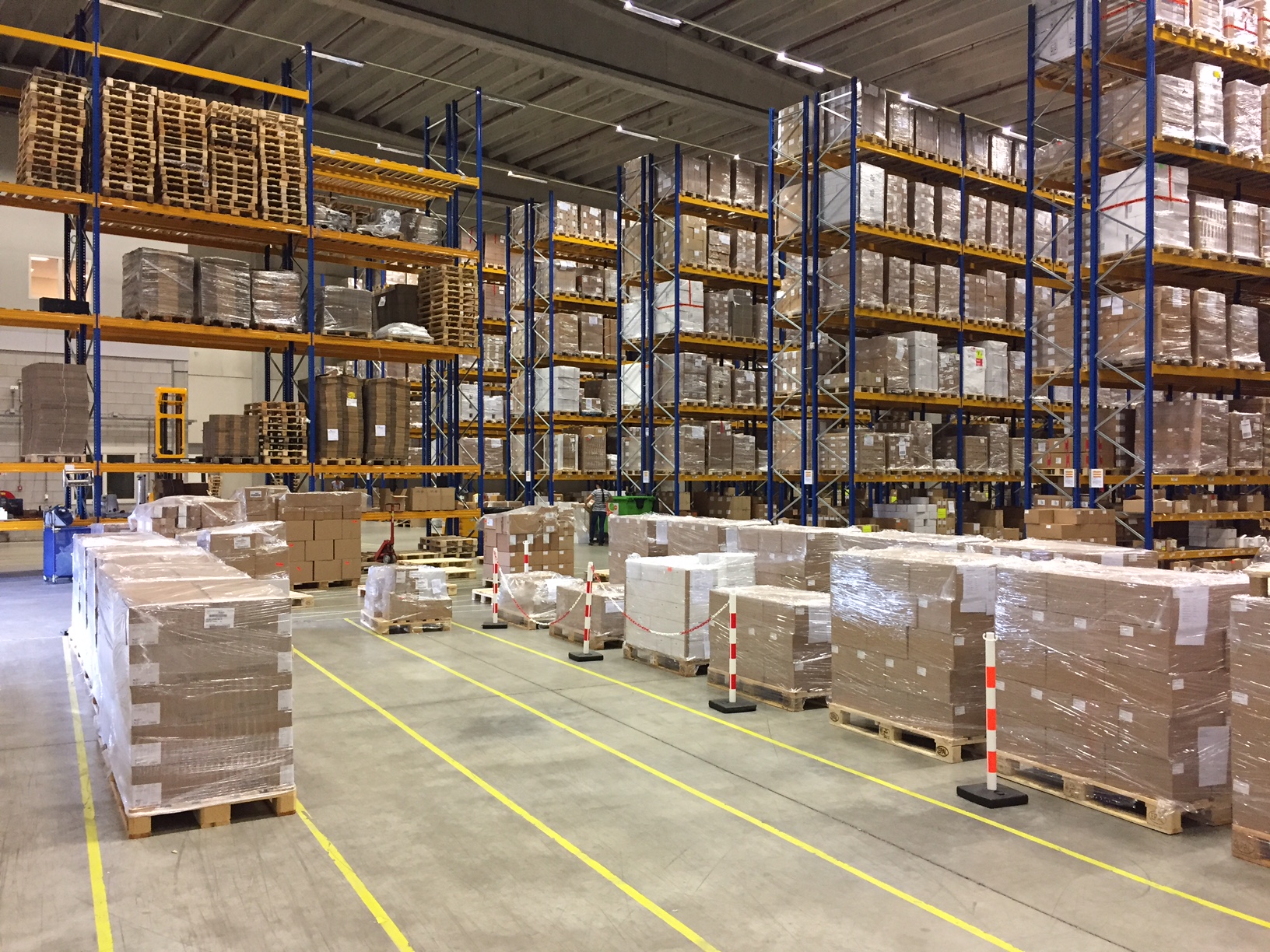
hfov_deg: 61.7
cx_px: 635
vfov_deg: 48.2
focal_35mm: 29
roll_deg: -0.2
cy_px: 476
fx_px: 1064
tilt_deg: +0.2
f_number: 2.2
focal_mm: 4.15
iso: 200
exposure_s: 1/33
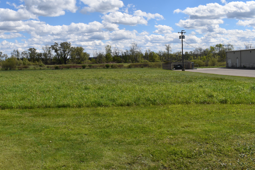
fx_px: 262
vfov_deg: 35.8
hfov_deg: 51.2
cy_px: 68
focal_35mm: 37
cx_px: 91
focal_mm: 18
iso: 200
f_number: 10
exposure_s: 1/400
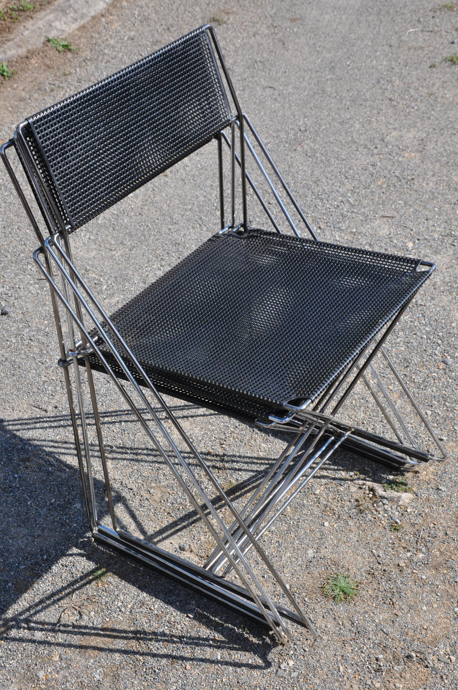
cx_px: 229
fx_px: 1004
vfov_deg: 37.9
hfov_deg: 25.7
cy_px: 345
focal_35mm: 52
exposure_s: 1/500
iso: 640
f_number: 11
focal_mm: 35
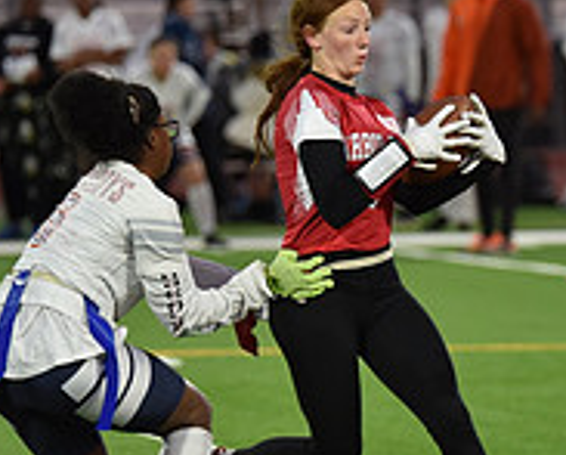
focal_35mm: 550
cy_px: 169
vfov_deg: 2.8
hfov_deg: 3.5
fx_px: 9228
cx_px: 405
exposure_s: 1/500
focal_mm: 185
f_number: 2.8
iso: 1600
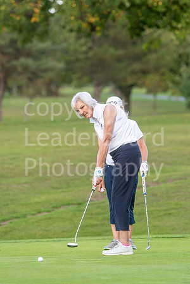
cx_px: 95
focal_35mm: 450
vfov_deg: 4.6
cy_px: 142
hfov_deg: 3.1
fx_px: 3562
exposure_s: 1/400
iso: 250
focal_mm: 300
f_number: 5.6
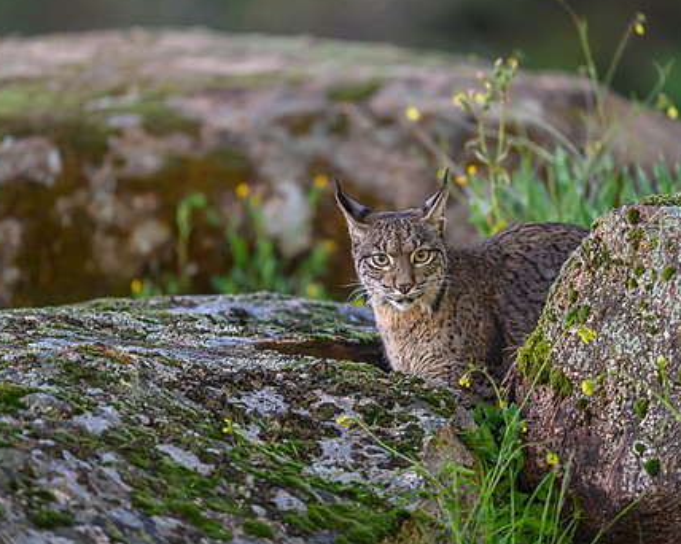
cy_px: 270
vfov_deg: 2.2
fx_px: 14344
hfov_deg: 2.7
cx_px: 388
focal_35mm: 712
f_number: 4
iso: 3200
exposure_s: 1/100
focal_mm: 560
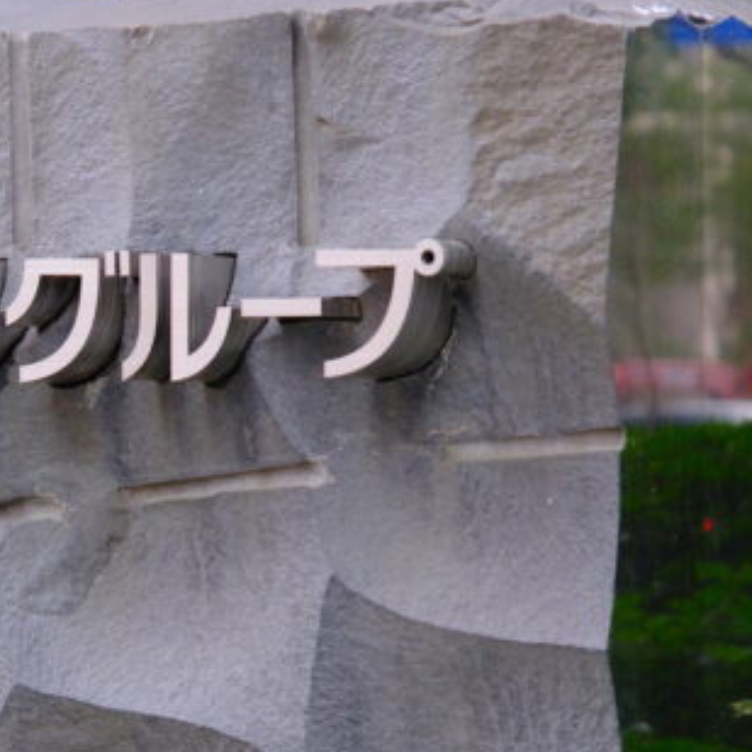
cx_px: -204
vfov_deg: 7.7
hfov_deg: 7.7
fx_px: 5555
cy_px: 594
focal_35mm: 226
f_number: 2.8
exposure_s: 1/80
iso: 800
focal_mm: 55
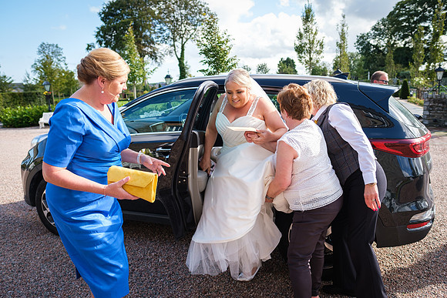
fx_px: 316
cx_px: 236
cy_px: 141
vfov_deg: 50.5
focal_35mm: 25
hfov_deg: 70.4
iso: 250
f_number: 2.5
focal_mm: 16
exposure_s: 1/1000
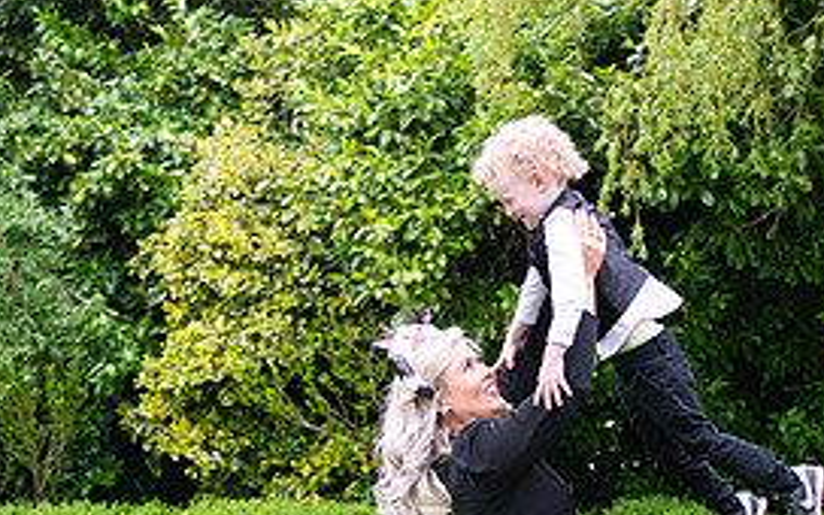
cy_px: 520
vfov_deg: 11.5
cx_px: 488
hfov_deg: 18.4
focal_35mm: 113
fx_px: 2538
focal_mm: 52
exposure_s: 1/200
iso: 200
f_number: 3.5
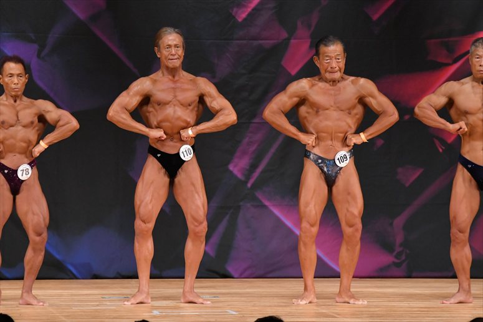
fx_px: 3621
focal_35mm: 270
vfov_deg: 5.1
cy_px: 161
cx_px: 242
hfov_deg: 7.6
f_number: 5.6
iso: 5000
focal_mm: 180
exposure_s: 1/400
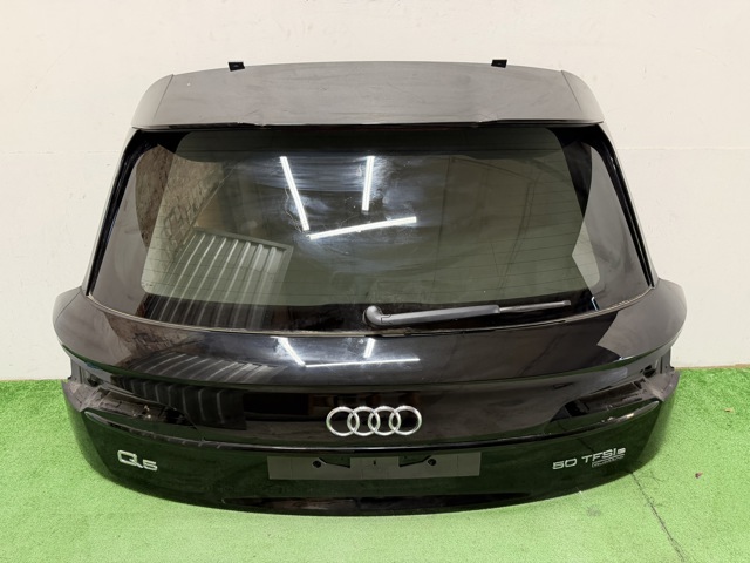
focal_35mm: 24
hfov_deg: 71.6
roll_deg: +0.7
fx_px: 520
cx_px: 375
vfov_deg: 56.8
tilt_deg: -25.6
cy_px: 282
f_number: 1.78
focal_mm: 6.76
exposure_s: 1/60
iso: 250
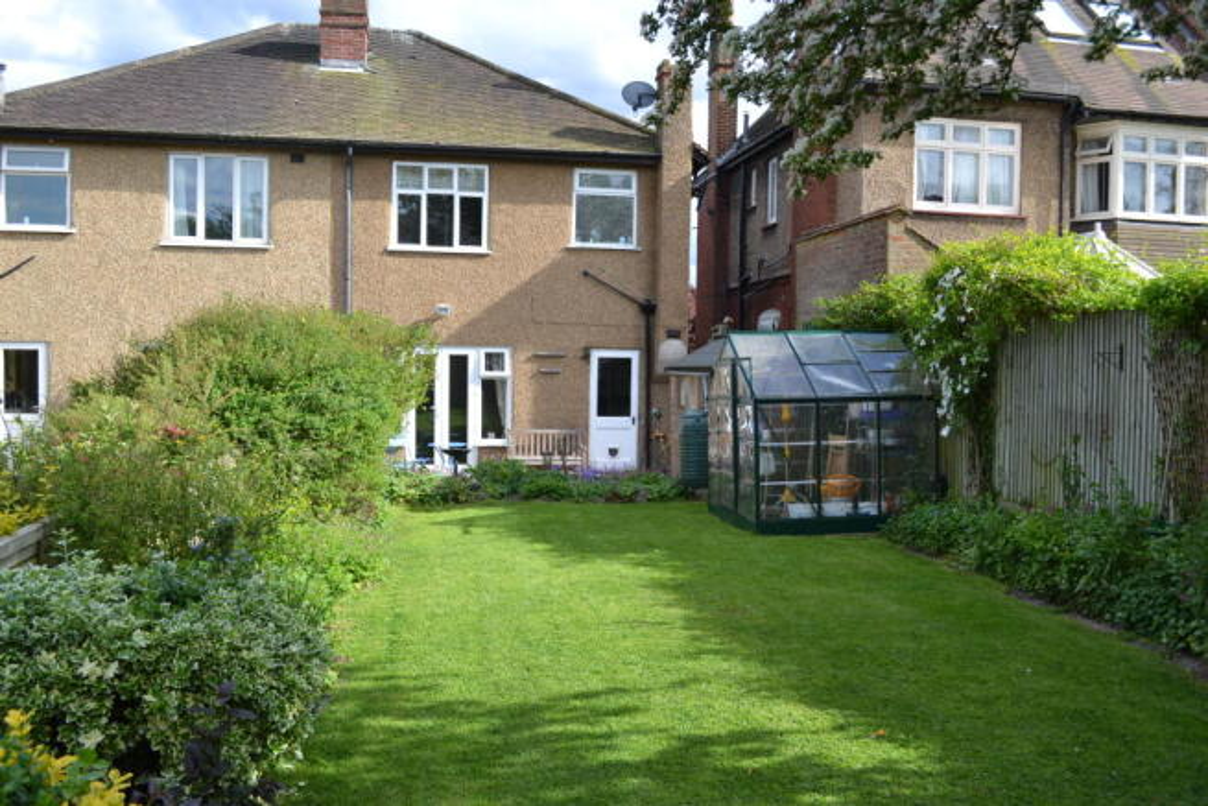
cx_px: 604
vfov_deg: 43.6
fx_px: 1007
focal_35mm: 30
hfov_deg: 61.9
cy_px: 403
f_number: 6.3
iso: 100
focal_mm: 20
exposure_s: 1/160
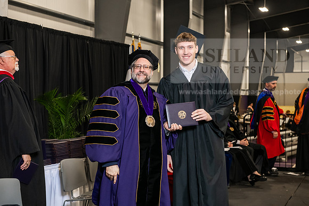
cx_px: 154
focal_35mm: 62
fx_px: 532
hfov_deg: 32.4
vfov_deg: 21.9
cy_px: 103
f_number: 5
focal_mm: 62
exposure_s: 1/200
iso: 2500
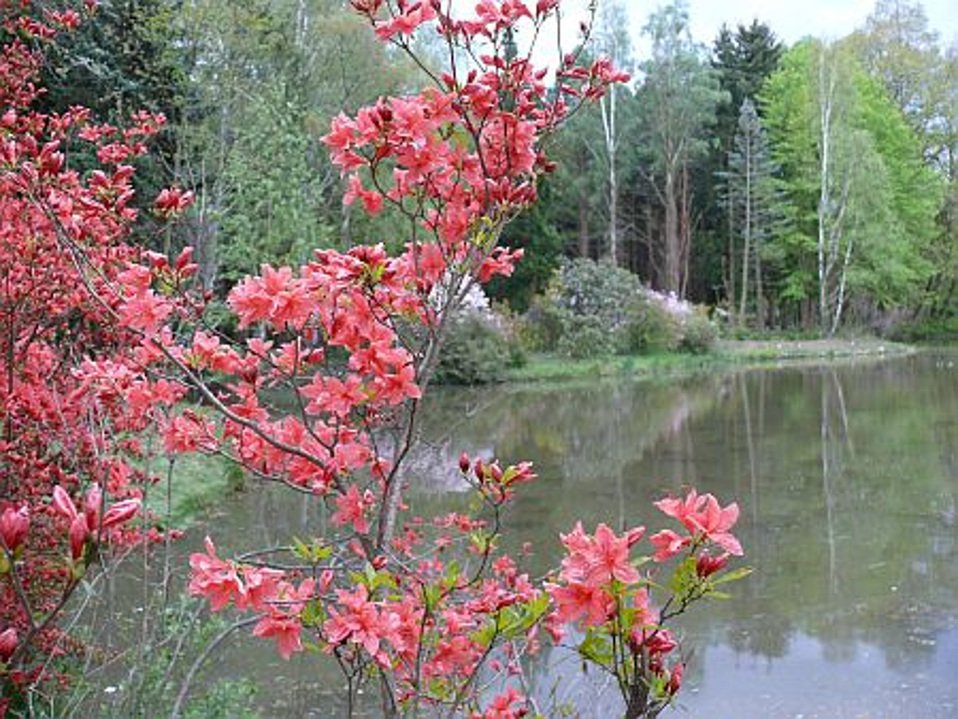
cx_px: 479
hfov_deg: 52.6
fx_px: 969
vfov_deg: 40.7
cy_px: 360
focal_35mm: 35
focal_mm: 7.4
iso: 160
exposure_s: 1/125
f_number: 2.8
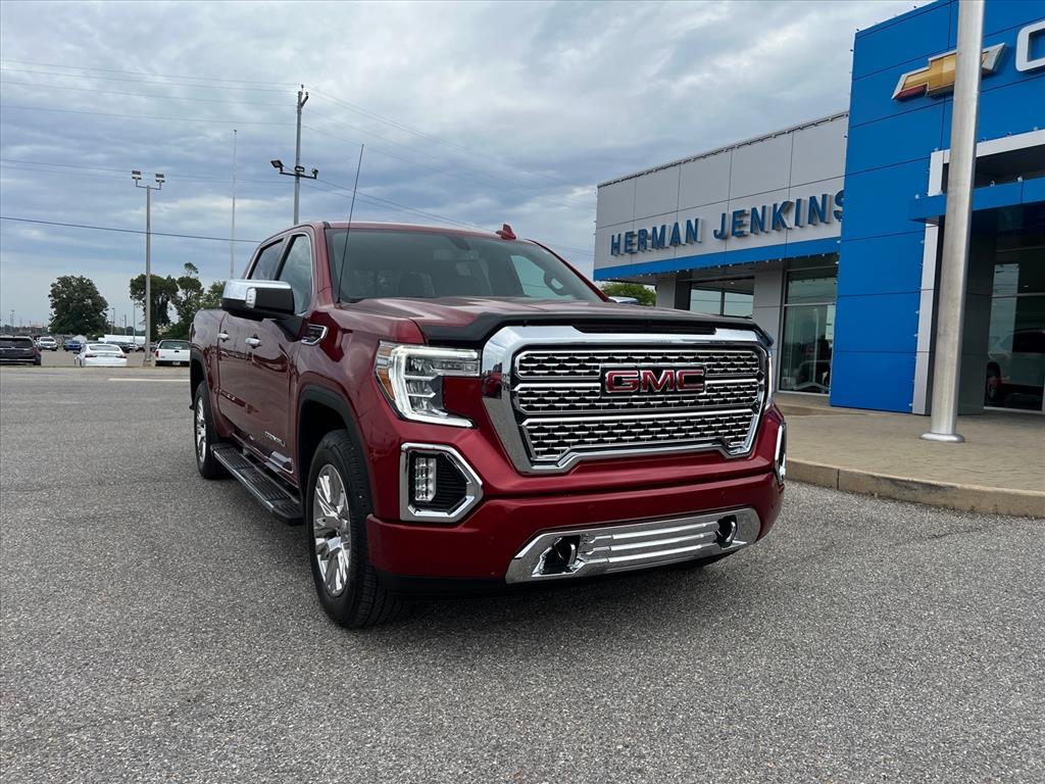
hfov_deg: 67.3
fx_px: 785
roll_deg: -3.2
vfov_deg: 53.1
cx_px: 522
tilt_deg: -4.9
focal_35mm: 26
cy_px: 392
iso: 50
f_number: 1.5
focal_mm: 5.7
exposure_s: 1/8696
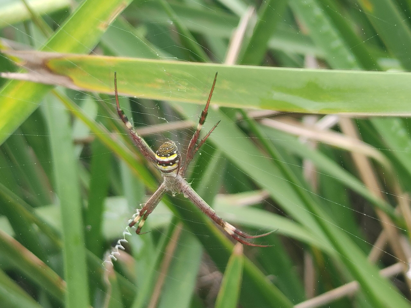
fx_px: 1354
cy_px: 154
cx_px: 206
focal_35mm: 114
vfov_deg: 13.0
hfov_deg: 17.3
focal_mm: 5.58
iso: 50
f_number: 1.8
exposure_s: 1/120
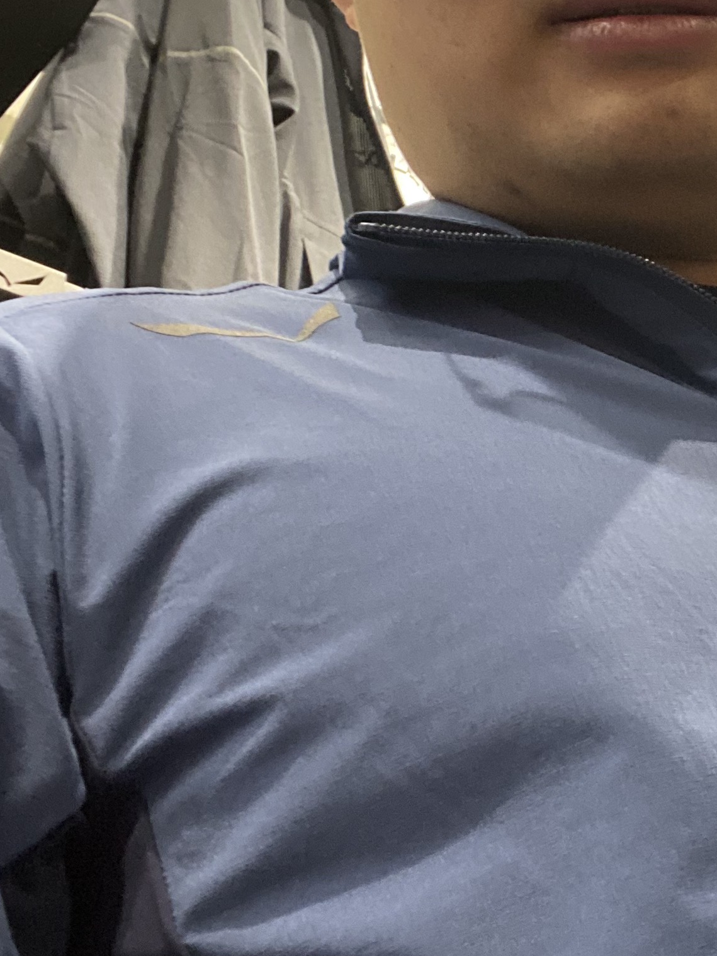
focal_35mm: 61
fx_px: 1685
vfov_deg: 31.6
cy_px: 406
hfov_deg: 23.0
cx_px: 718
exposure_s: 1/50
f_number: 2.2
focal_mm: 2.71
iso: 320
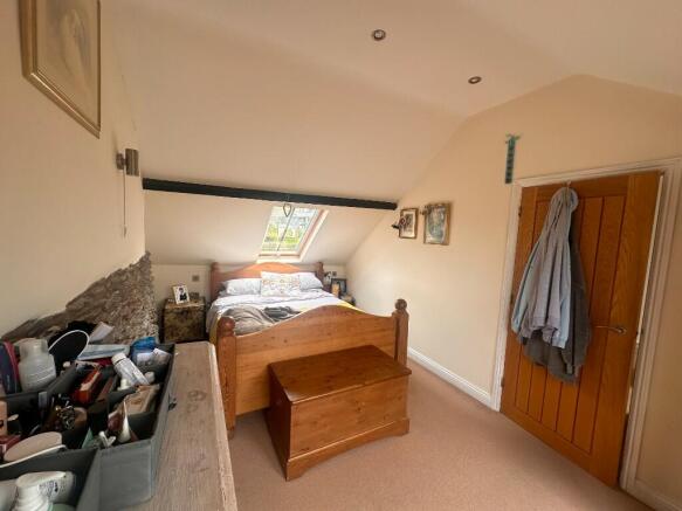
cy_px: 256
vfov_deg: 85.7
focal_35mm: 14
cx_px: 341
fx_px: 276
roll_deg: -3.1
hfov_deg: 102.1
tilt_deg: -4.6
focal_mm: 2.22
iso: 40
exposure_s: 1/139
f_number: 2.2
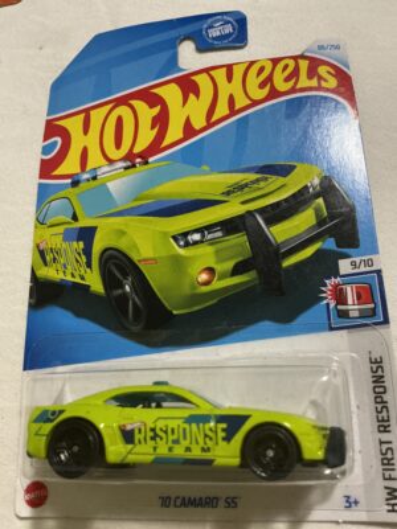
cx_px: 198
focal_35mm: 29
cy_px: 264
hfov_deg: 48.2
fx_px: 443
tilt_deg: -64.2
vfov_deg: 61.7
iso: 320
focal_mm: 3
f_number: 1.8
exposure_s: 1/30
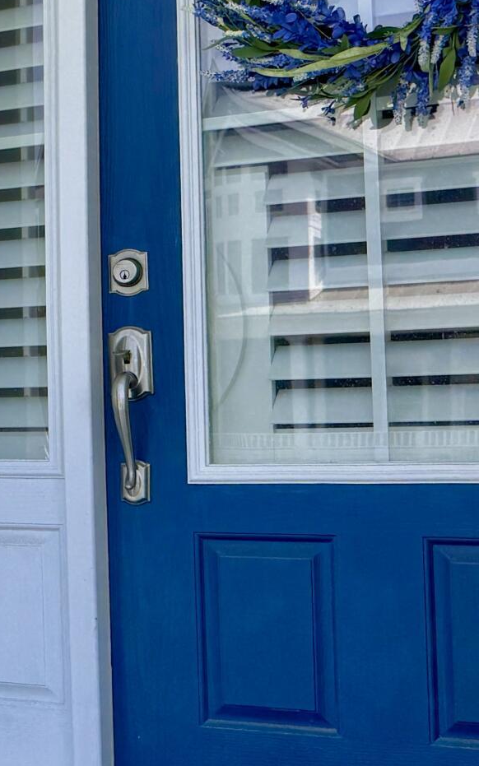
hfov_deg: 13.7
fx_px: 1712
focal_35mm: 82
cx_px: -459
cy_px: 337
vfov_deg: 25.2
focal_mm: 6.76
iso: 80
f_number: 1.78
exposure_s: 1/2833
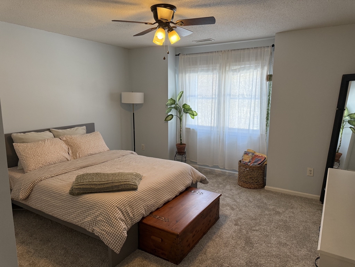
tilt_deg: -9.4
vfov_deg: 56.8
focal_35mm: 24
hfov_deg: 71.6
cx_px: 178
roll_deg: -0.6
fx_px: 246
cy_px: 134
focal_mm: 6.76
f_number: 1.78
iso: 200
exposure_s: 1/120
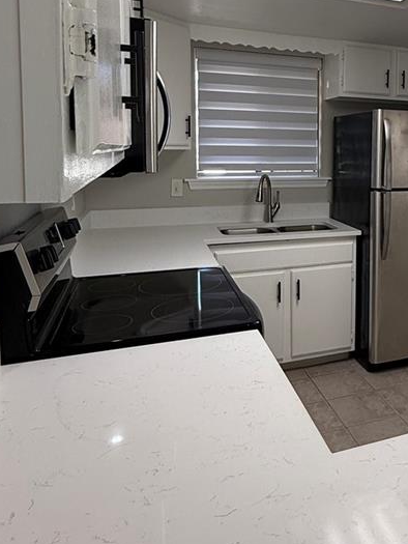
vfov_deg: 55.7
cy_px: 185
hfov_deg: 40.7
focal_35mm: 32
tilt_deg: -3.8
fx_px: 503
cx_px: 370
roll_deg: -1.3
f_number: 2.2
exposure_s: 1/120
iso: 125
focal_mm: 2.22
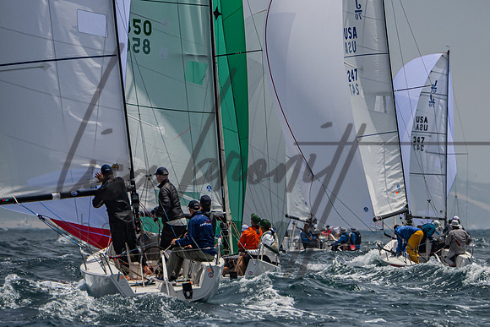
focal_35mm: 596
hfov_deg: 3.5
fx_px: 8112
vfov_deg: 2.3
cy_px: 194
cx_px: 352
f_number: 6.3
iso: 400
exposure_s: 1/4000
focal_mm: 340
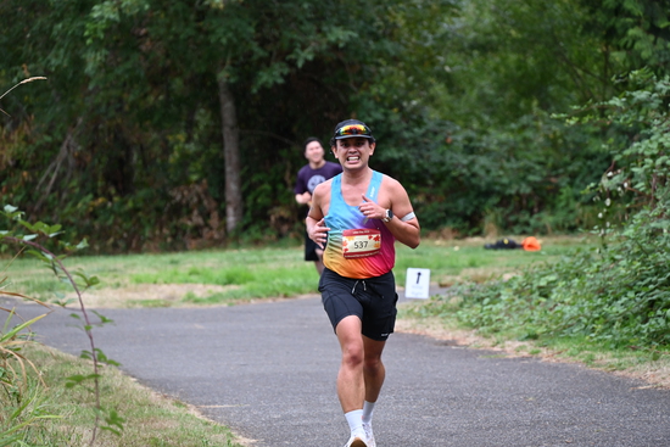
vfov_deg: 6.9
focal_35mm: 200
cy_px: 224
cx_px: 335
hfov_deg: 10.3
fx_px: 3723
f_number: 6.3
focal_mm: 200
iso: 720
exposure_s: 1/250
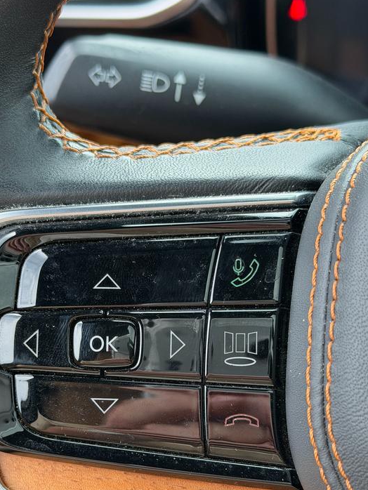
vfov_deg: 29.1
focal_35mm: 66
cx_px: 150
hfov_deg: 22.2
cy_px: 333
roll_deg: +6.7
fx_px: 935
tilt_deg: -30.7
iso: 80
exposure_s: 1/120
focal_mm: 6.76
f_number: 1.78
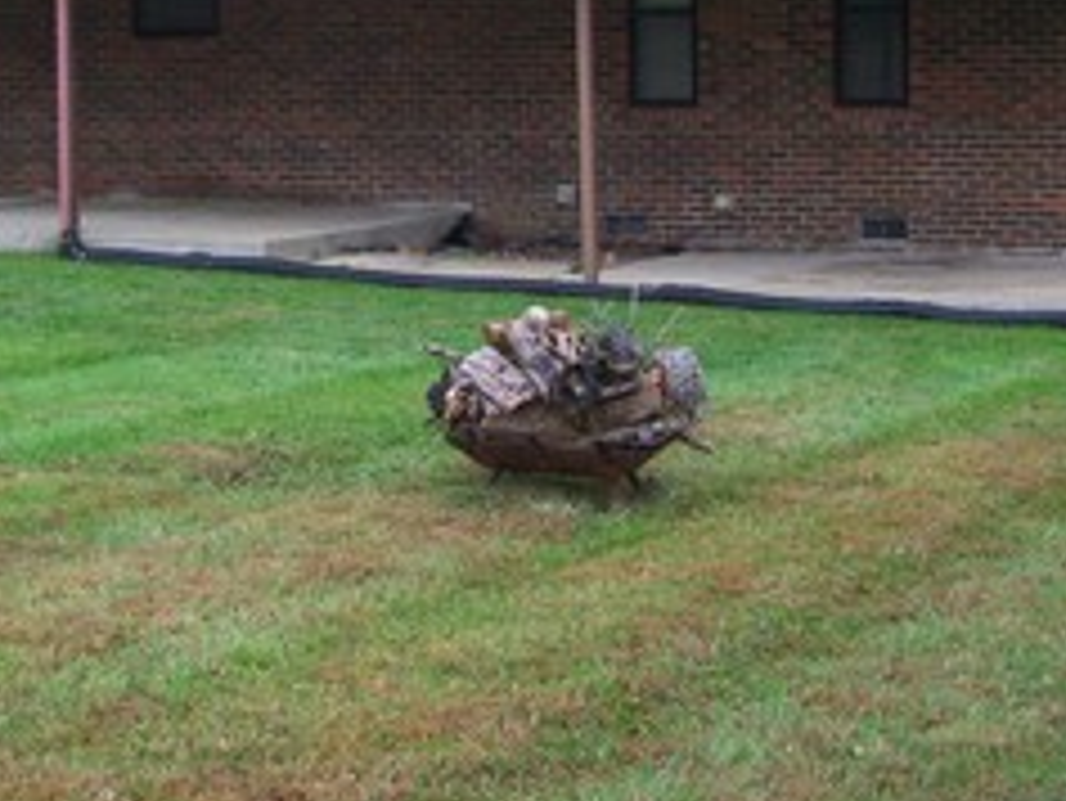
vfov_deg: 17.6
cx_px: 355
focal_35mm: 82
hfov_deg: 23.7
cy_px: 32
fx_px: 2526
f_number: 2.8
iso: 160
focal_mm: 6.3
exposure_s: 1/125
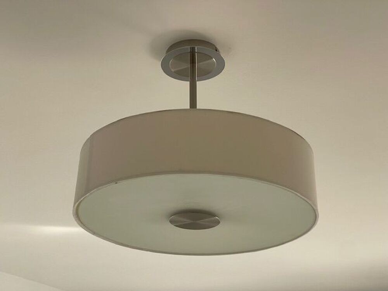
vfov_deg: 22.9
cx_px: 194
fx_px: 717
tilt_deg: +25.6
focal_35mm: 64
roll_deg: +1.0
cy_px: 146
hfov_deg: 30.3
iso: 50
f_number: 2.2
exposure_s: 1/99
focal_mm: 7.5
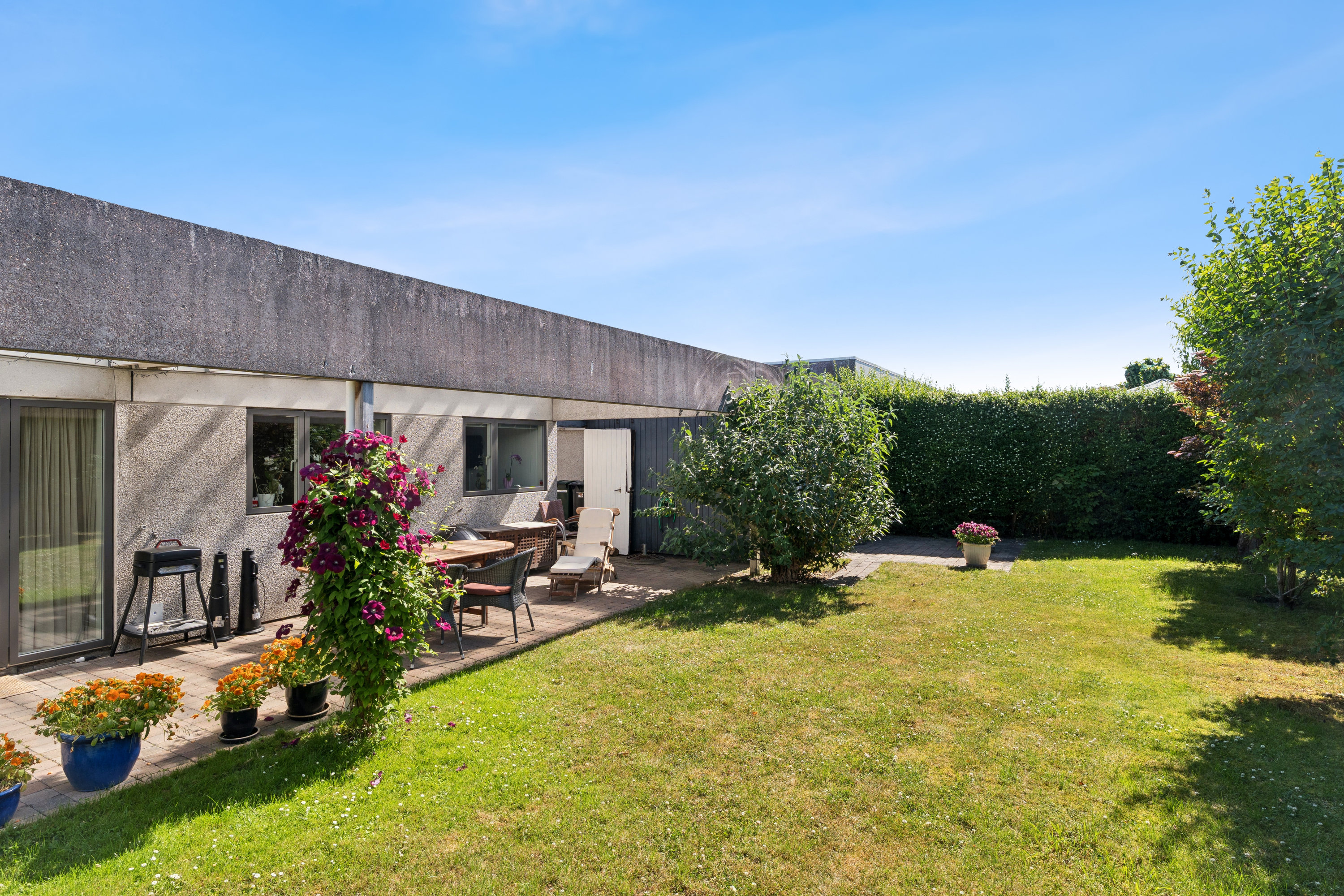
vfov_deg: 64.8
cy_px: 448
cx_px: 672
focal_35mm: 19
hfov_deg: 87.2
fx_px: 706
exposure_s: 1/125
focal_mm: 12.6
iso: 100
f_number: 7.1
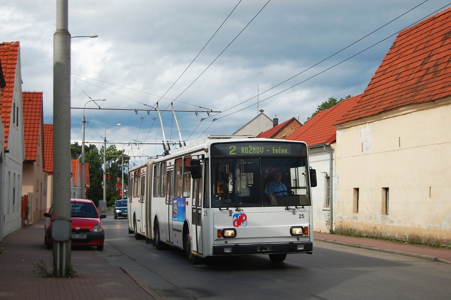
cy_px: 150
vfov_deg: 21.5
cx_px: 226
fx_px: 788
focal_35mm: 63
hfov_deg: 31.9
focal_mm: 42
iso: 200
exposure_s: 1/1000
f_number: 5.3
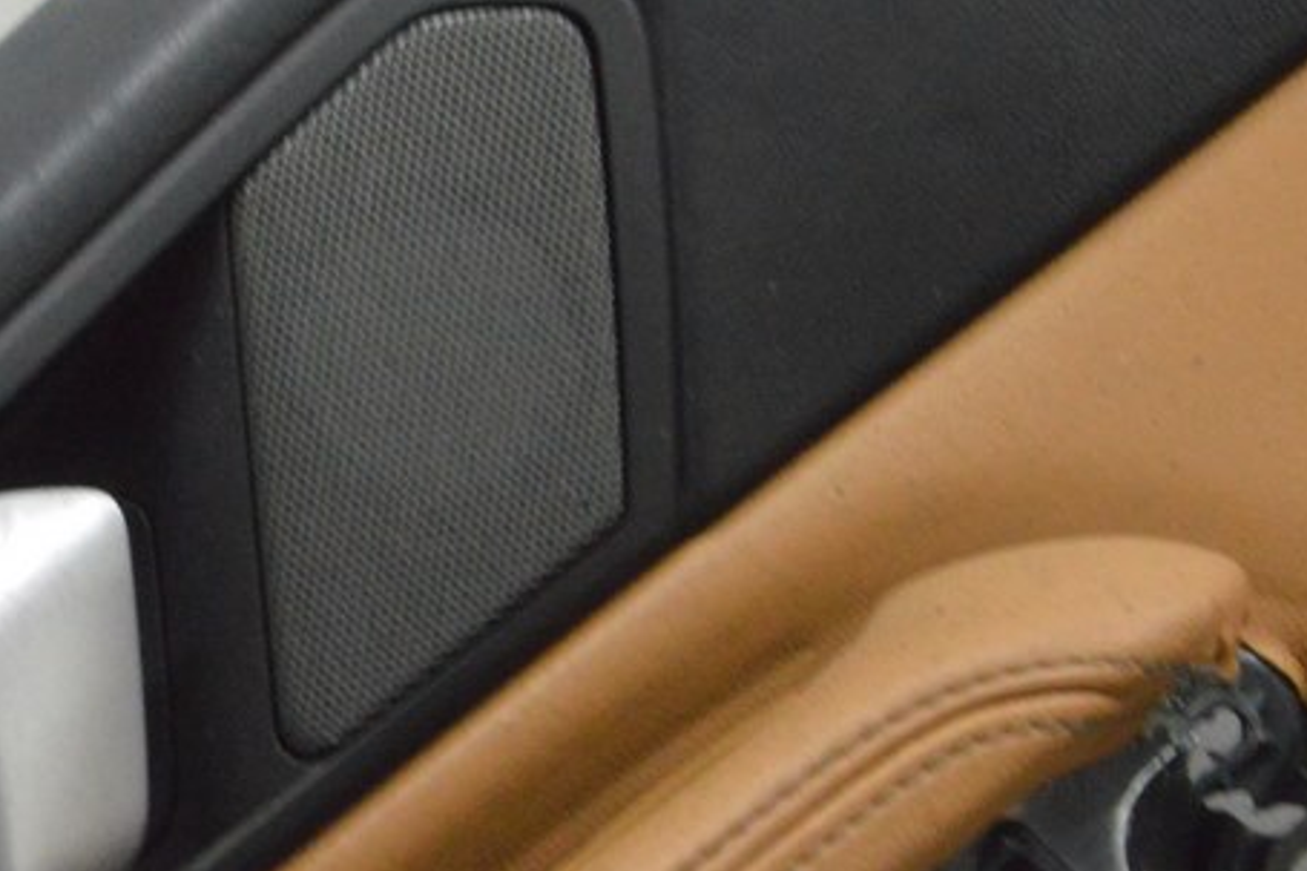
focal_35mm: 135
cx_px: -52
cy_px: 585
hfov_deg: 14.9
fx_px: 4899
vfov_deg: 10.1
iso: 6400
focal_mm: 40
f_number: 20
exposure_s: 1/20
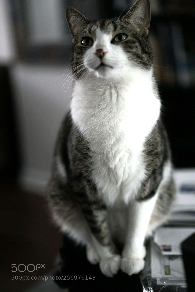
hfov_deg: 24.7
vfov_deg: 36.2
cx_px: 98
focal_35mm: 55
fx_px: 446
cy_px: 146
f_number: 1.8
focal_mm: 55
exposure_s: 1/250
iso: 1600
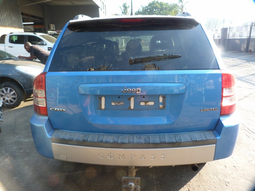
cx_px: 128
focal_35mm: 25
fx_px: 184
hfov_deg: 69.4
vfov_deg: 54.9
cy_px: 96
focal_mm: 4.5
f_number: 2.8
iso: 80
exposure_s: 1/80
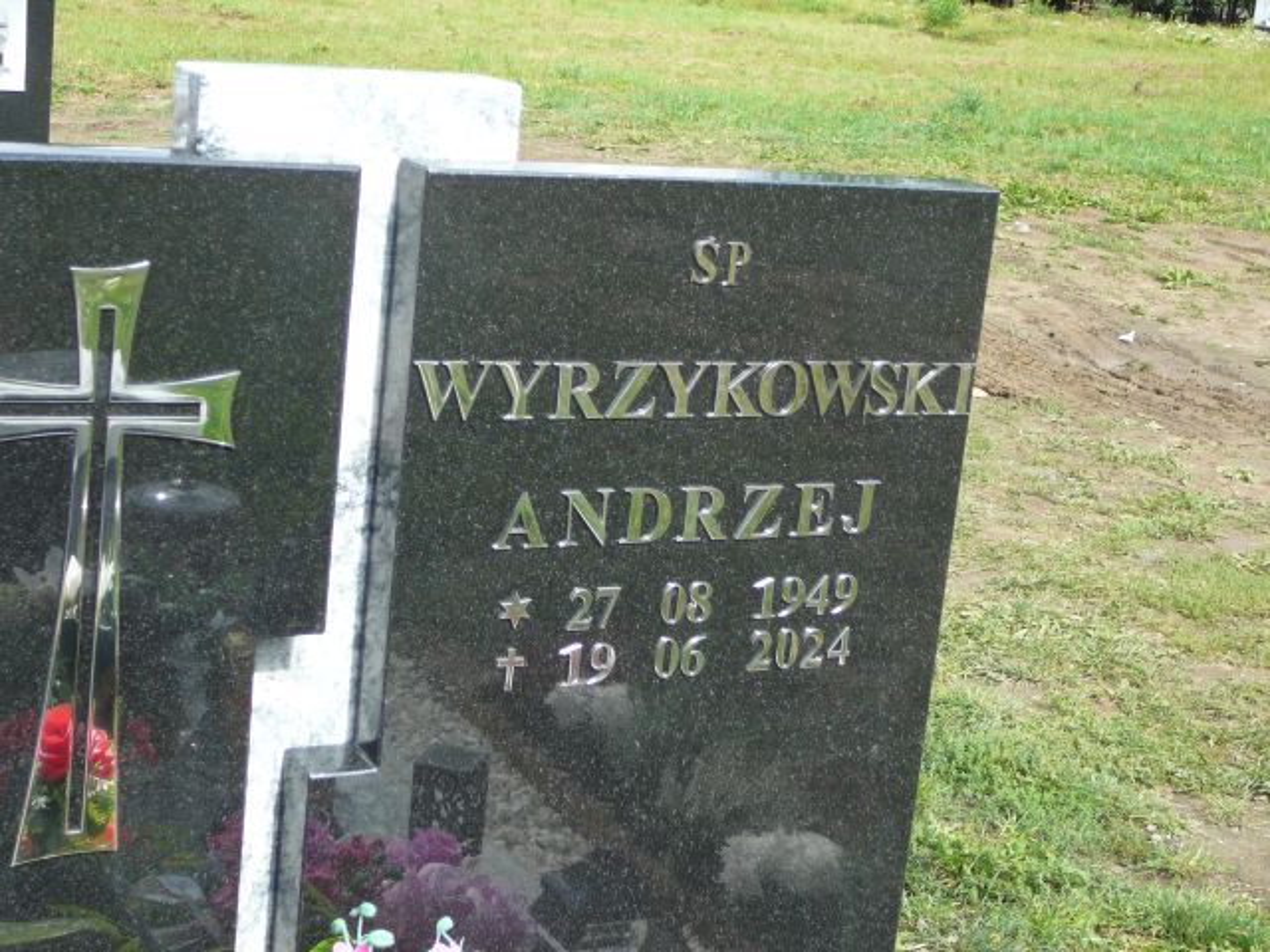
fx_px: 2385
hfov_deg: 29.8
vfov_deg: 22.6
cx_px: 635
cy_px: 476
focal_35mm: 65
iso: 80
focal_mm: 9.7
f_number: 3.6
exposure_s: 1/400
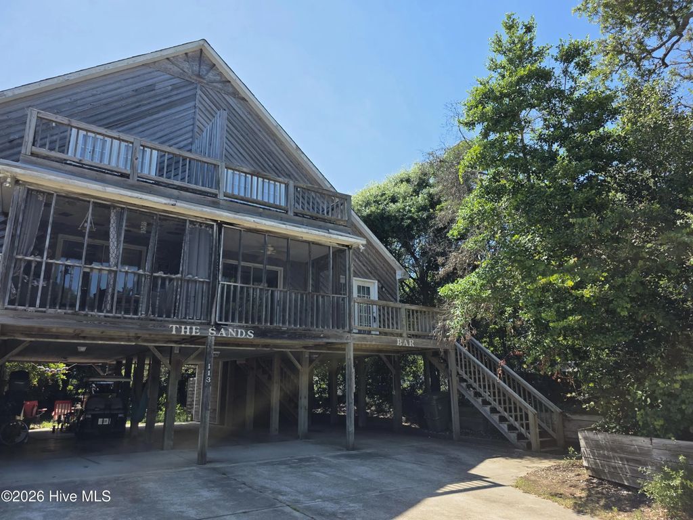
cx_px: 346
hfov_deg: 73.9
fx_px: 460
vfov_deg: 58.9
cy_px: 260
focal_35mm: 23
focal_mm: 6.3
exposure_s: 1/3327
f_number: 1.7
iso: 80
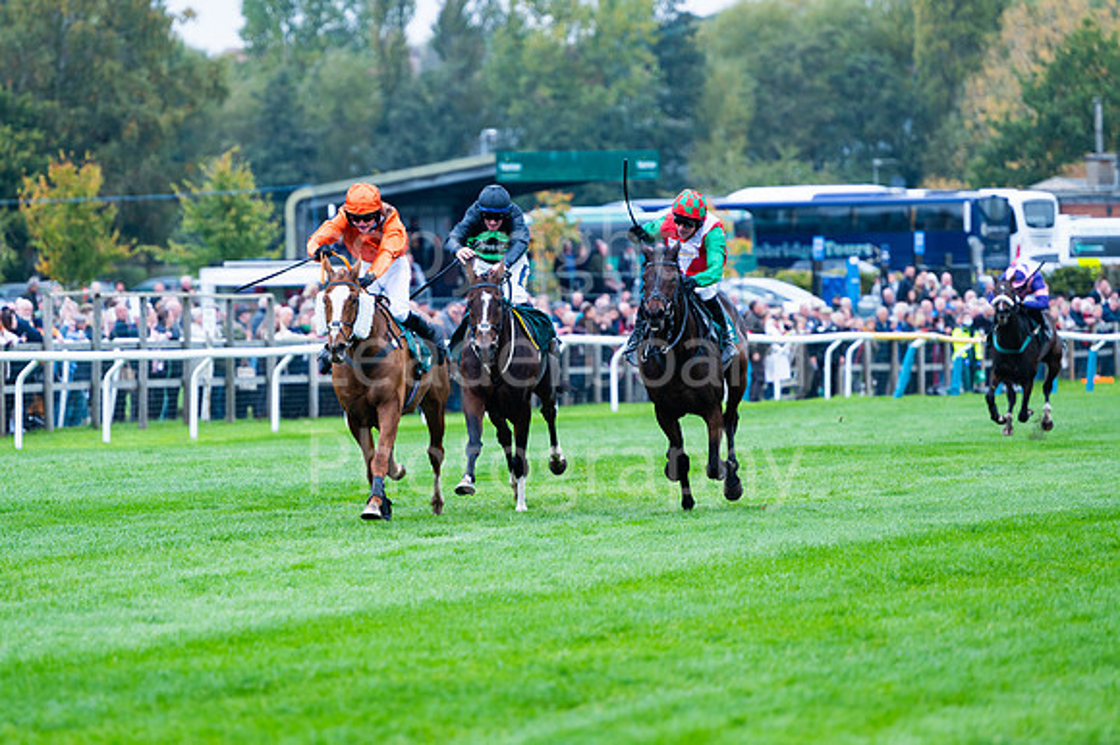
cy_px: 324
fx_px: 7723
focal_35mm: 248
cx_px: 488
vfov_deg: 5.5
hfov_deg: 8.3
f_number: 4
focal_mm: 220
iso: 800
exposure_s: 1/1000
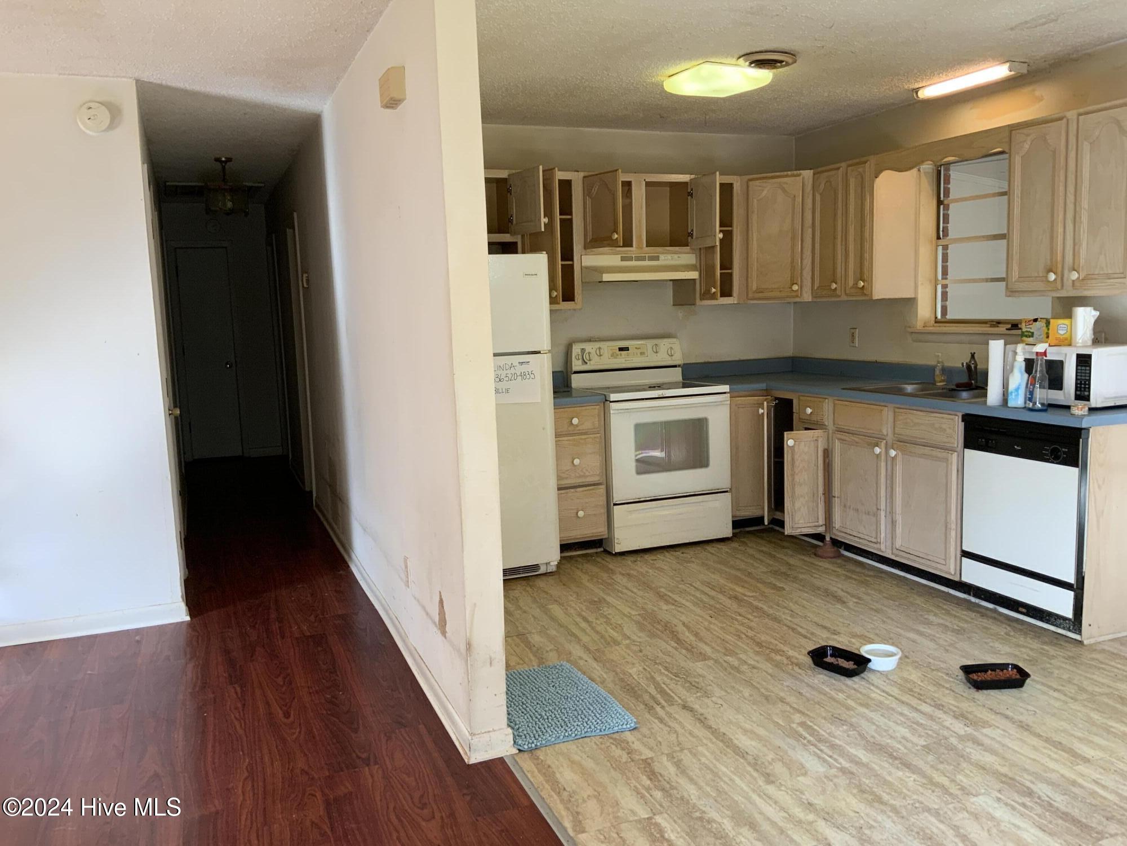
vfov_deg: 48.2
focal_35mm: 29
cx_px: 564
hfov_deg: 61.7
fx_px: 944
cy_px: 423
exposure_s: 1/60
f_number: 1.8
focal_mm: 3
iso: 50
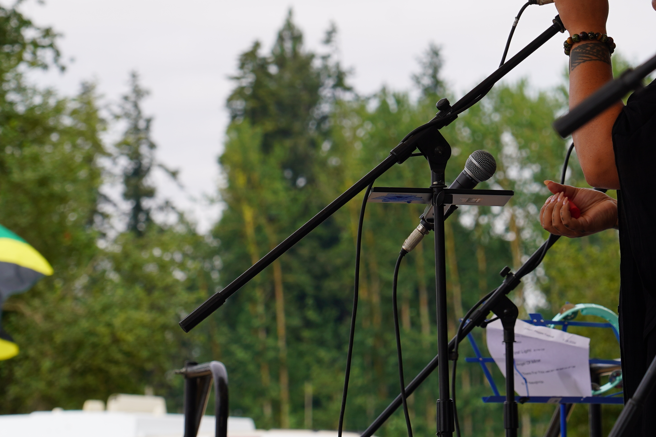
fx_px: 3935
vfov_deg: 6.3
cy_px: 28
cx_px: 466
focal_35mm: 216
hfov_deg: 9.5
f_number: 7.1
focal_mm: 105
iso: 100
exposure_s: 1/200
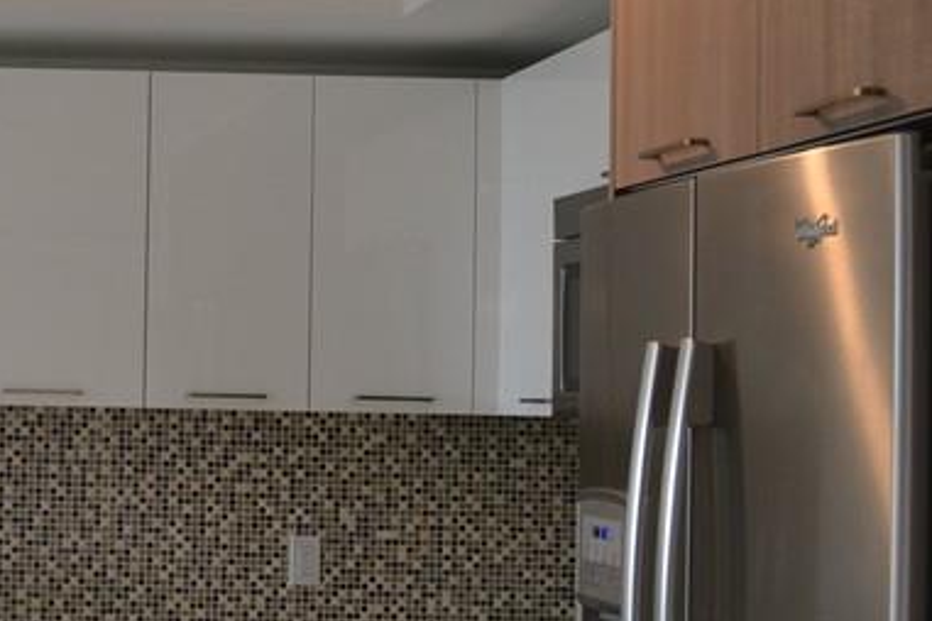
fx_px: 1993
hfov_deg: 23.7
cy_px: 374
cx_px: -225
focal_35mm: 77
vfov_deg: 17.7
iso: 280
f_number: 5.6
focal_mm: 18
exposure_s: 1/125
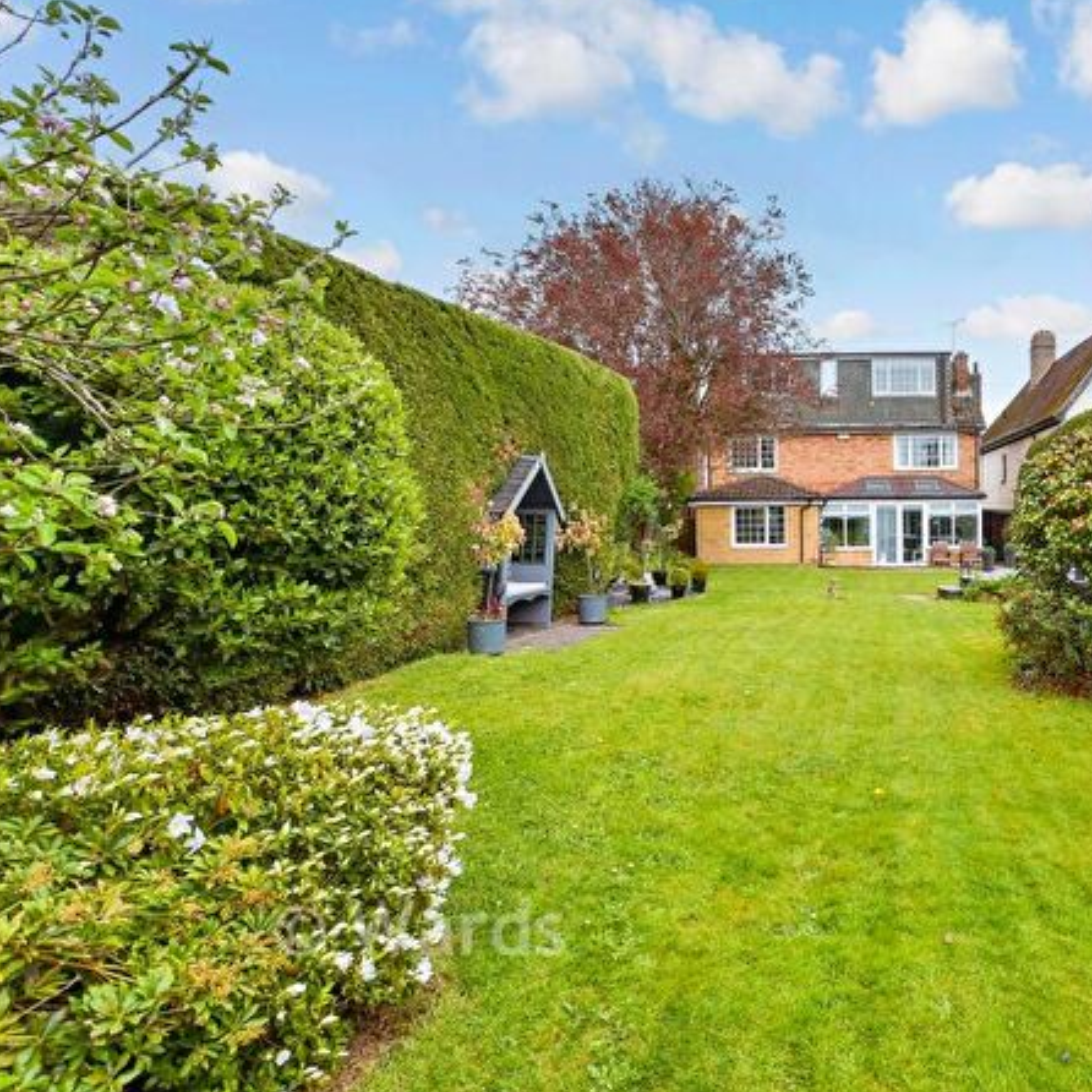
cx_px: 830
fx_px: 714
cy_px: 537
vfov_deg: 74.8
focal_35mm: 20
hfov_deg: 69.5
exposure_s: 1/400
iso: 320
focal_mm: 10
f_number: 8
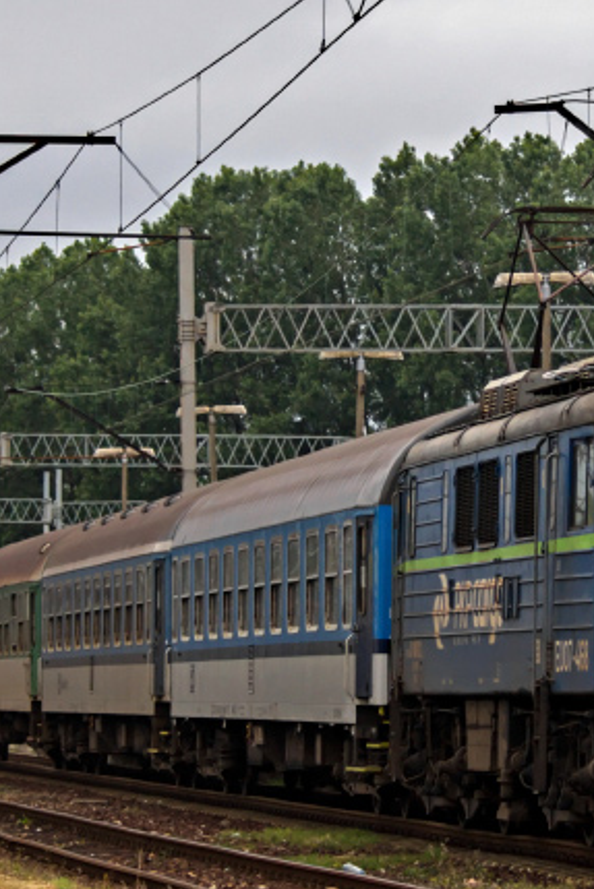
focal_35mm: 250
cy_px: 408
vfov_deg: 8.2
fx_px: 6182
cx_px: 391
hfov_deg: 5.5
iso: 200
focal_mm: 70
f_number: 4
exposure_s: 1/800
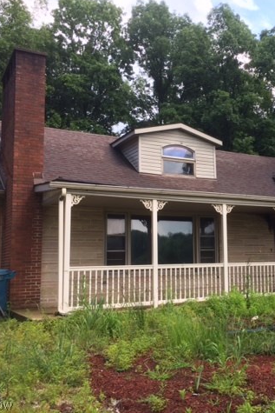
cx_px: 233
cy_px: 205
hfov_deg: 30.8
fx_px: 481
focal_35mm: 42
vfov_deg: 46.4
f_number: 2.2
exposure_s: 1/554
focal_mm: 4.12
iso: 32
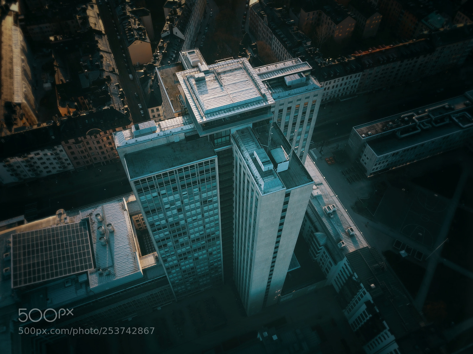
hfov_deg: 67.3
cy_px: 177
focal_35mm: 26
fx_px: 355
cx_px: 236
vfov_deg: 53.1
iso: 100
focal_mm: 4.73
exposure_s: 1/400
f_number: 2.2
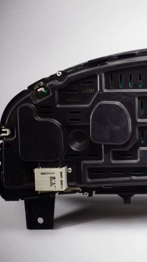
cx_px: 188
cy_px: 132
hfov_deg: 12.5
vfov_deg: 22.7
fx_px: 652
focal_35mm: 94
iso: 160
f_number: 3.5
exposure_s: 1/60
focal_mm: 21.77
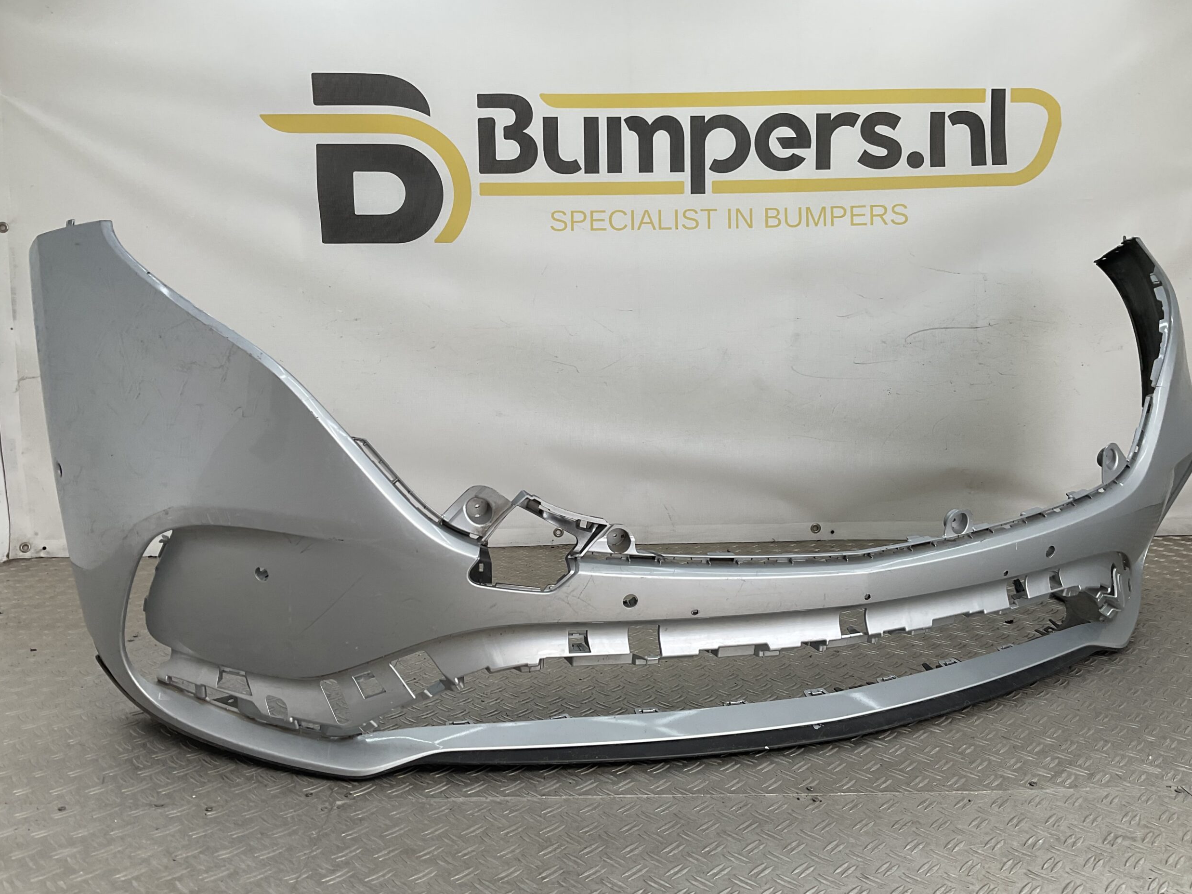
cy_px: 447
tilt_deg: -9.6
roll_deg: -0.8
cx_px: 607
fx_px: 1033
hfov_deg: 60.0
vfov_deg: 46.8
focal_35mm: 30
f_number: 1.8
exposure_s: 1/233
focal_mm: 3
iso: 16
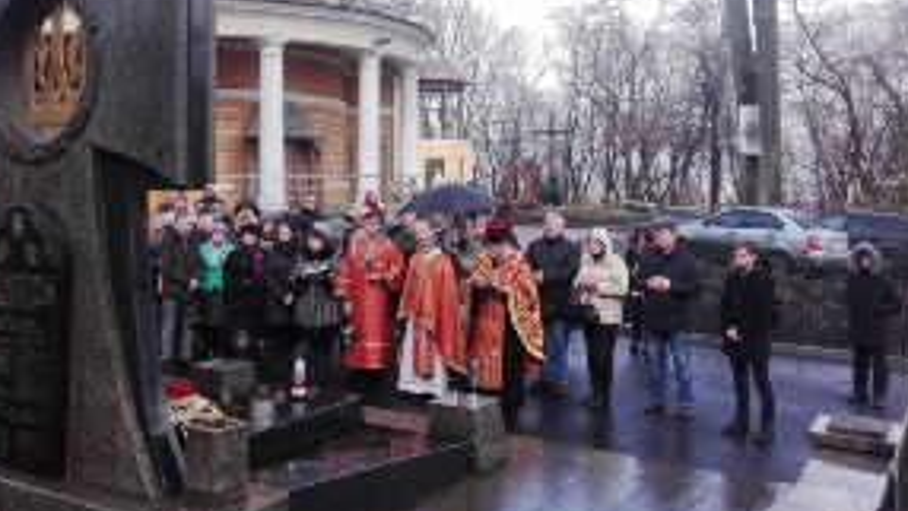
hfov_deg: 55.2
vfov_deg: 32.5
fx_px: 867
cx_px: 413
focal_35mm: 36
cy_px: 163
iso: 100
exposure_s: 1/592
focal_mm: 3.79
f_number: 2
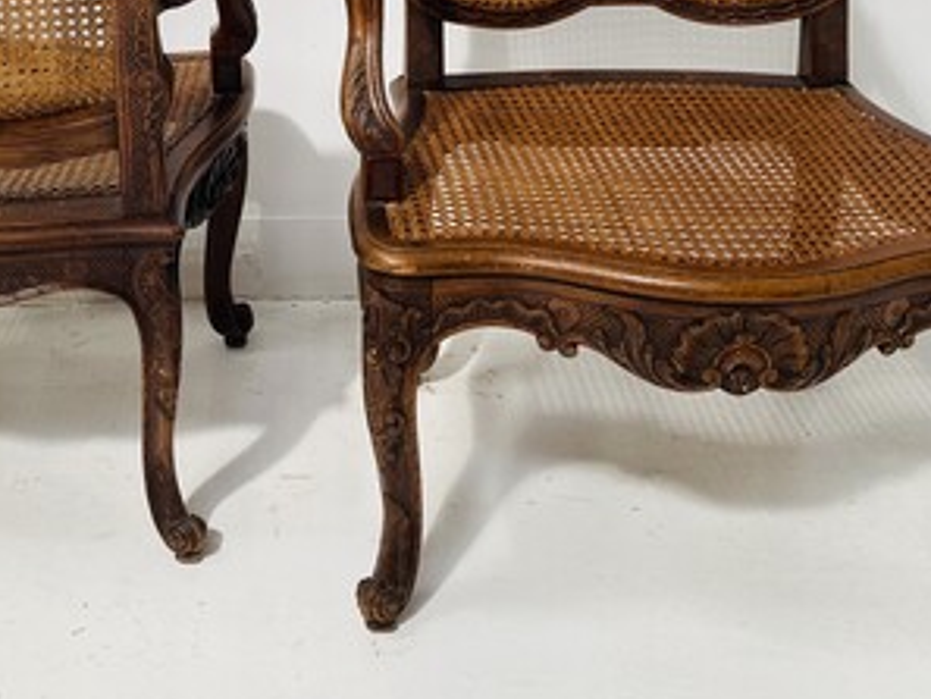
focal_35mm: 56
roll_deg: +1.5
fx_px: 1507
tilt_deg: -20.8
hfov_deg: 33.7
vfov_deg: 25.3
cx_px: 241
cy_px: 69
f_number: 1.8
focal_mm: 4.25
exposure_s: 1/122
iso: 80
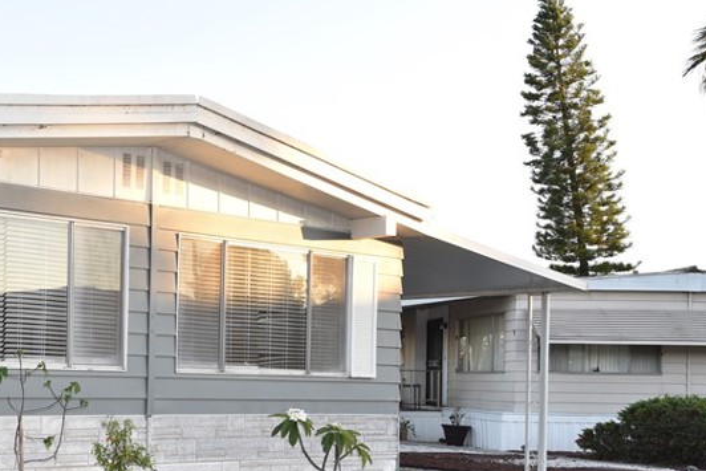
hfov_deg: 36.8
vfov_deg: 26.5
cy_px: 377
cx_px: 56
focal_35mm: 50
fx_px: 981
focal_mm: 26
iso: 320
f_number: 5.6
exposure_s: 1/125
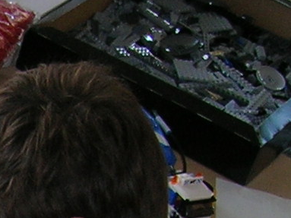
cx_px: -387
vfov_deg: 6.9
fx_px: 1706
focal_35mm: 203
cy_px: 514
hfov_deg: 8.9
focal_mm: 5.7
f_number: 2.9
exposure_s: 1/60.1
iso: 50
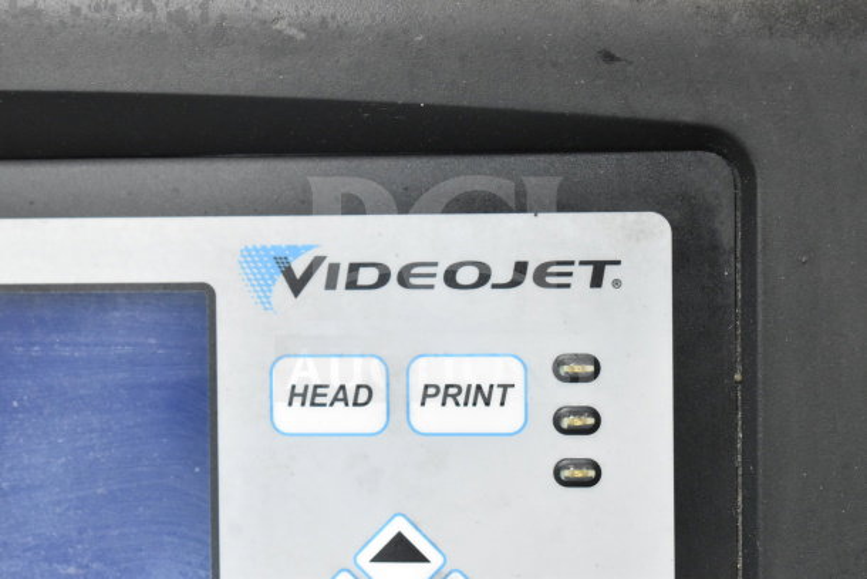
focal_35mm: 82
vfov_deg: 16.6
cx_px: 434
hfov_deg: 24.6
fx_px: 1987
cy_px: 290
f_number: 8
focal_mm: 55
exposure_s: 1/250
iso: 6400
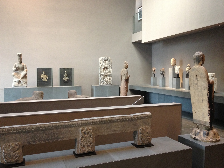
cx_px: 112
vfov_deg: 40.7
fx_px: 226
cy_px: 84
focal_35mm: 35
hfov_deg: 52.6
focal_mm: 4.28
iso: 200
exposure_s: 1/20
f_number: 2.4
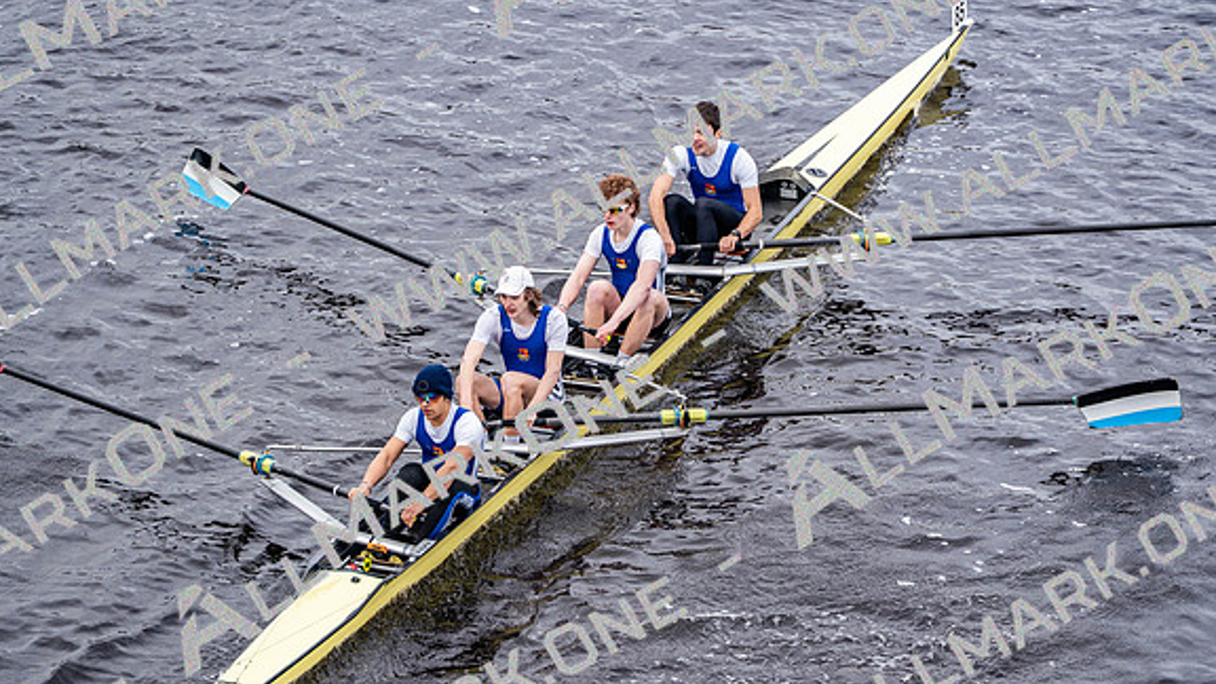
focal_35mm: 211
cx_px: 606
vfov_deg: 5.8
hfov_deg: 10.2
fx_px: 6803
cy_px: 349
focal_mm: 200
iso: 320
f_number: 2.8
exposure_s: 1/2000
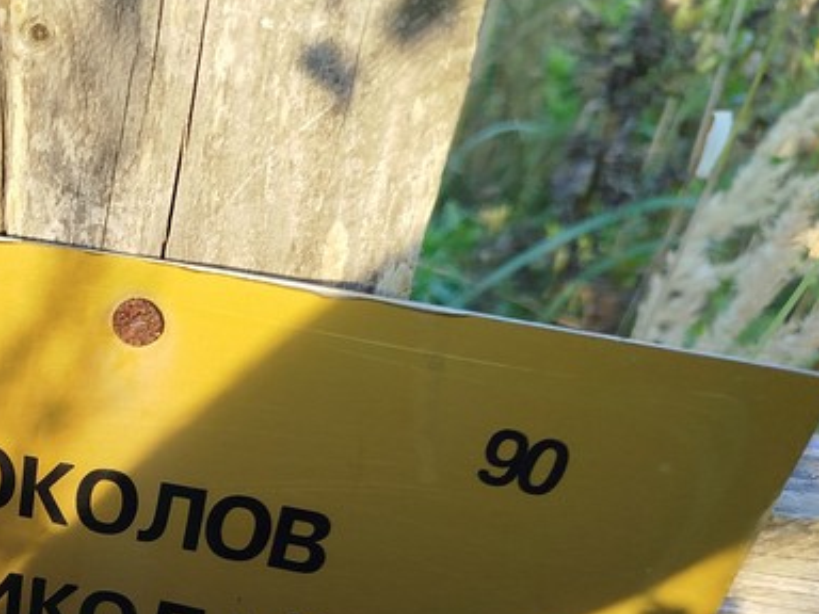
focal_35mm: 50
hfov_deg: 35.0
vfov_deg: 27.9
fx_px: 1183
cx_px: 21
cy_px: 565
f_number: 1.7
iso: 50
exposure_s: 1/153
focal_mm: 5.31
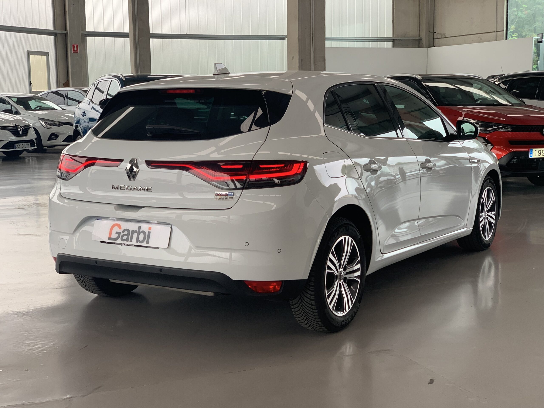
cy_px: 204
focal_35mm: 52
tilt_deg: -7.2
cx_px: 272
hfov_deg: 36.8
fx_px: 817
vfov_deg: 28.0
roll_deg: -0.6
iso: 50
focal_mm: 6
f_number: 2.4
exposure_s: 1/122
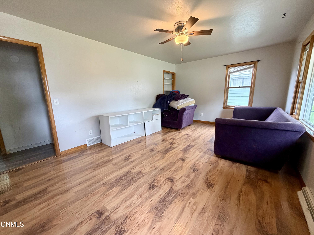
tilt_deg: -11.0
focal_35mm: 14
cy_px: 118
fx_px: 127
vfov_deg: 85.7
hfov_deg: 102.1
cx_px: 157
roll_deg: +1.4
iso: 320
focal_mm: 2.22
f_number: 2.2
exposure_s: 1/60
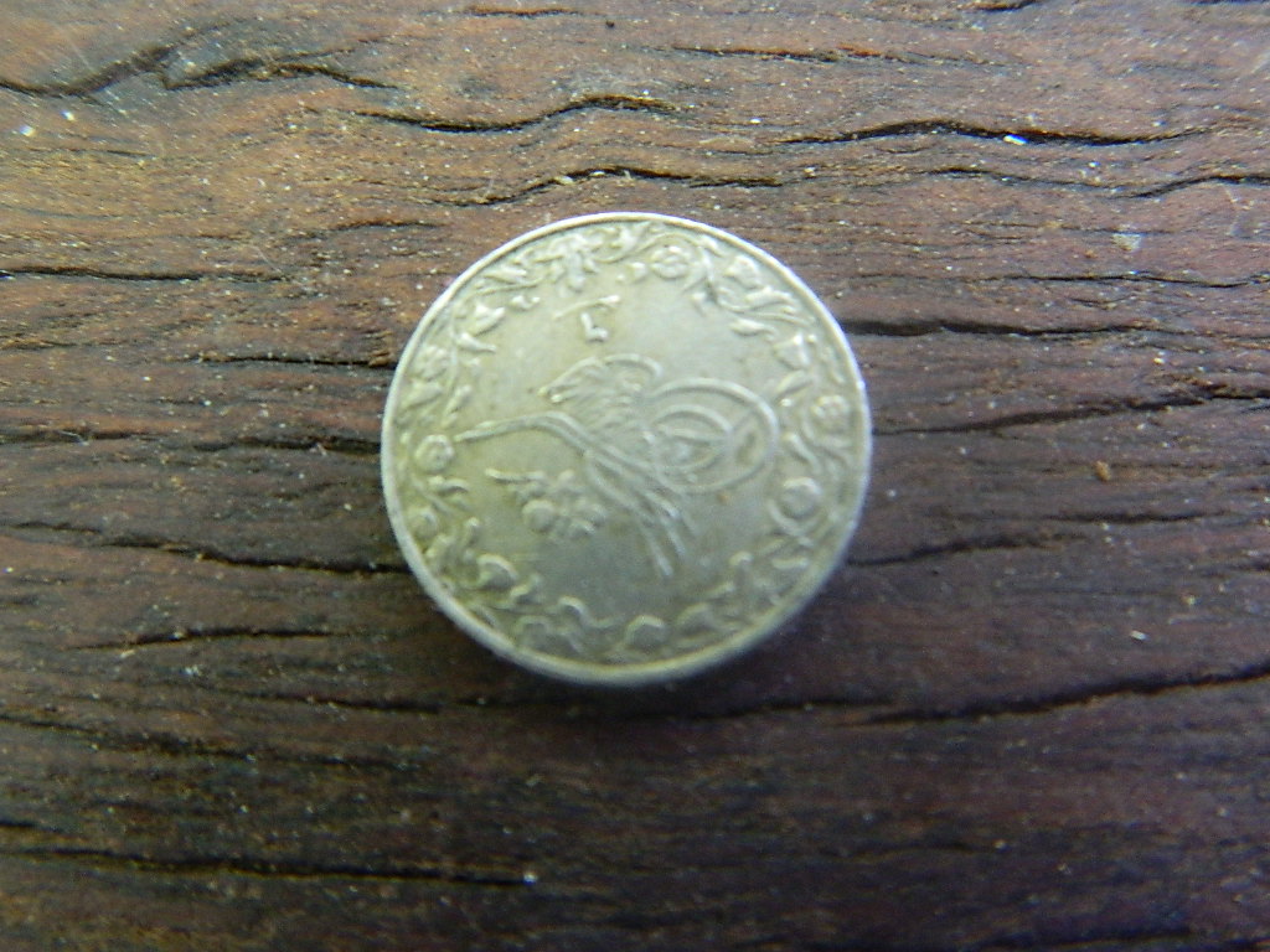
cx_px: 635
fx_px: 1724
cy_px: 476
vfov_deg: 30.9
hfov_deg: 40.4
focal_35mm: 47
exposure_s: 1/30
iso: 400
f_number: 3.6
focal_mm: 8.4
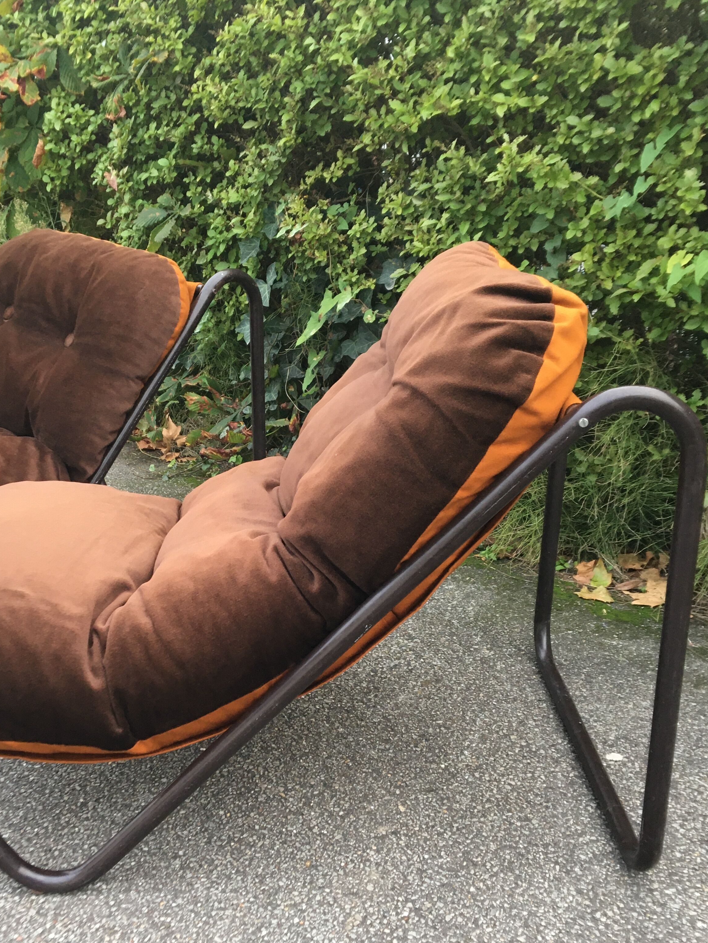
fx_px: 1036
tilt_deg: -22.4
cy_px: 522
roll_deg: +3.3
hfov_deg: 37.6
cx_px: 279
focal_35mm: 38
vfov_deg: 48.9
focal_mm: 4.15
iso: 100
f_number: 2.2
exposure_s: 1/33
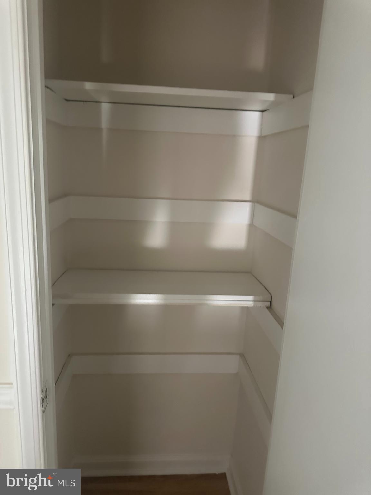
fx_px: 343
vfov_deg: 71.6
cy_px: 248
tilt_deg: -7.9
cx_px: 186
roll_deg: -2.5
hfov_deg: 56.8
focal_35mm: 24
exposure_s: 1/41
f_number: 1.78
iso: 1000
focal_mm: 6.86
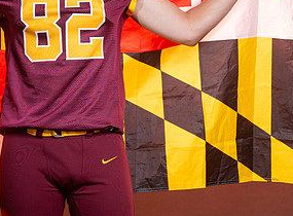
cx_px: 20
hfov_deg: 6.2
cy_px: 21
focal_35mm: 322
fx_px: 2708
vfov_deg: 4.6
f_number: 4.5
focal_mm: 135
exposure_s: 1/160
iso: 80
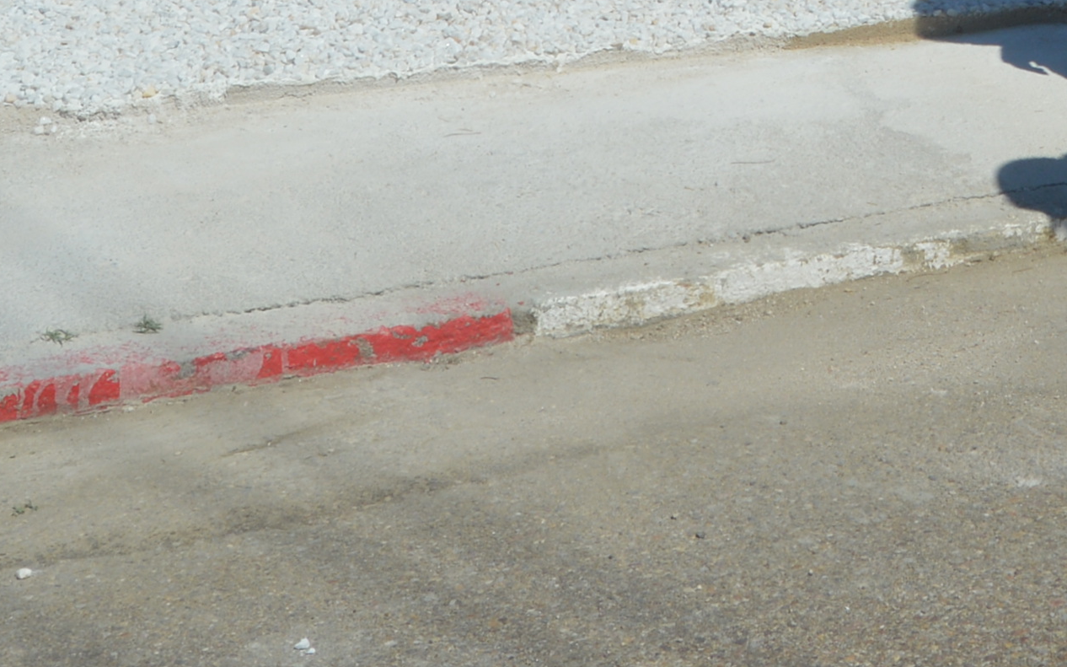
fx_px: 2850
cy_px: -448
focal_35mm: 98
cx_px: 1122
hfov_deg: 20.4
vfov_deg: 12.4
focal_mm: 18
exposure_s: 1/400
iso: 100
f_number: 10
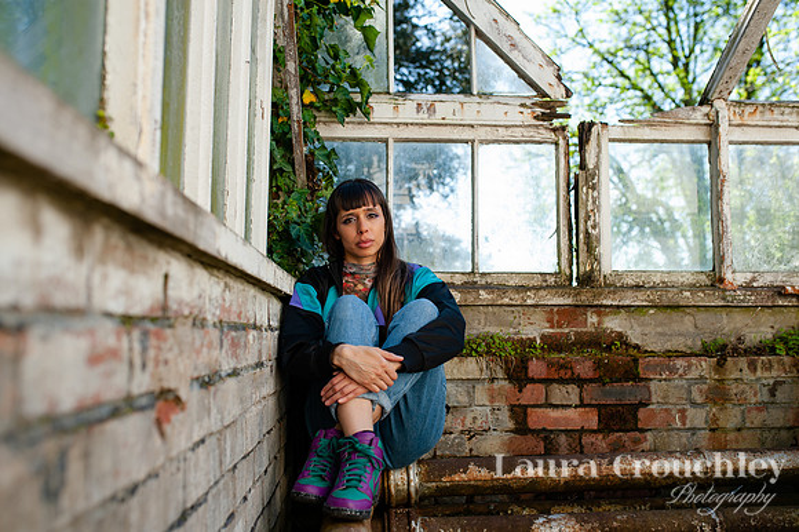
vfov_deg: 37.0
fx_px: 795
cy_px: 266
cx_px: 399
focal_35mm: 36
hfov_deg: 53.4
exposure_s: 1/800
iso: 320
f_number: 3.5
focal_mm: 35
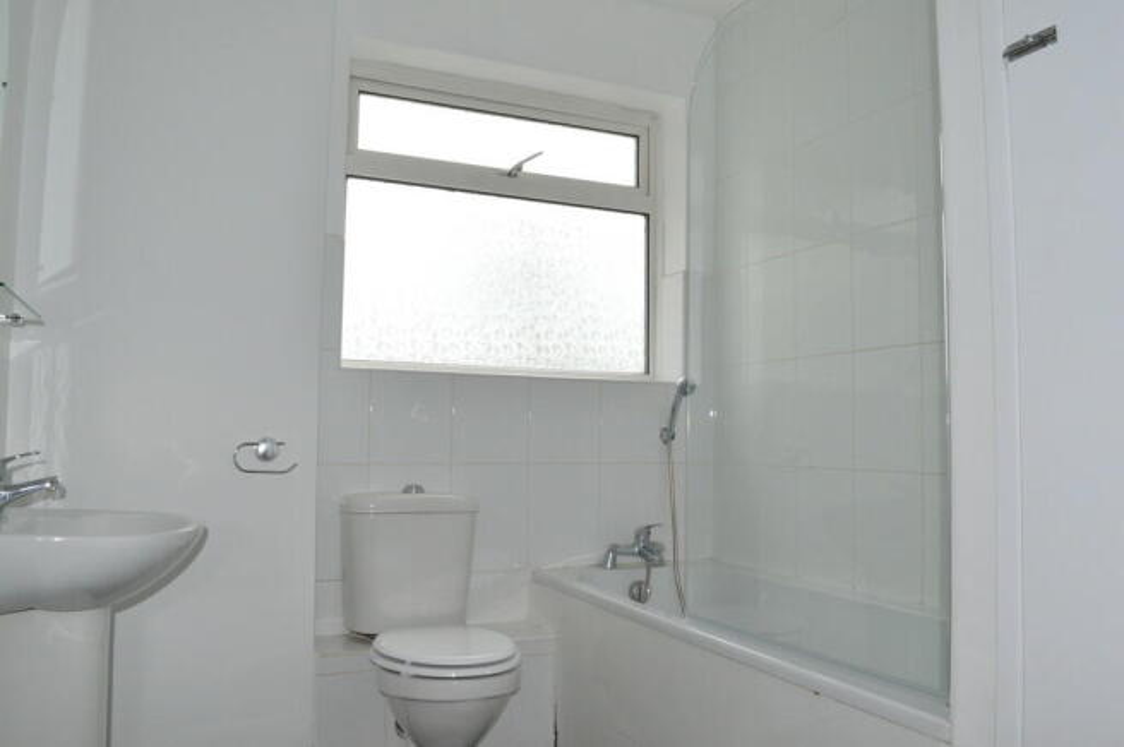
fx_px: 842
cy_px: 374
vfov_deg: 47.8
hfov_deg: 67.4
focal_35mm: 27
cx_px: 562
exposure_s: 1/200
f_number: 14
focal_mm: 18
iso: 800
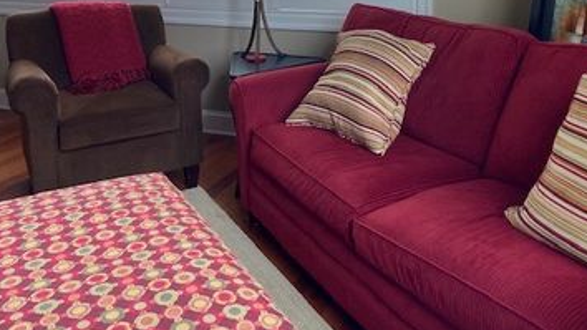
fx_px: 623
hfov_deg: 50.3
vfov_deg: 28.6
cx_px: 333
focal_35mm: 40
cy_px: 36
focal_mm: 4.25
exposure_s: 1/60
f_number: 1.8
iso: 64
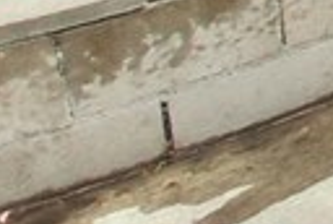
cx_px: 1093
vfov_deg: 7.3
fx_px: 1307
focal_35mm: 141
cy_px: -649
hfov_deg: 9.7
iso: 50
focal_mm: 1.4
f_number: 2.2
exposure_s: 1/1560
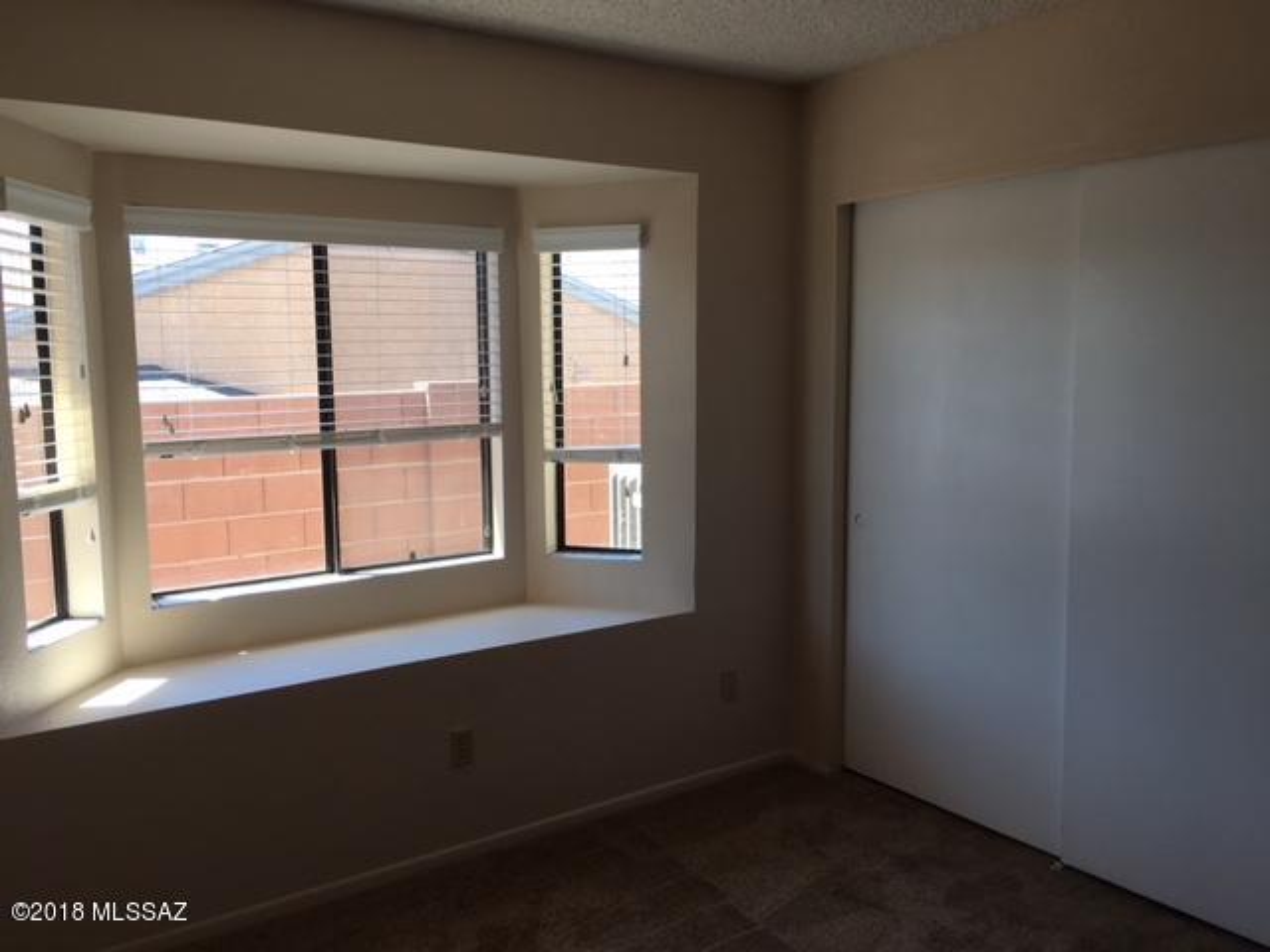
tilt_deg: -7.1
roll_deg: -0.2
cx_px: 635
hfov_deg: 61.7
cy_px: 476
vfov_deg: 48.2
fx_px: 1064
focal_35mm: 29
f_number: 2.2
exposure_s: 1/158
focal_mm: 4.15
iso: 25
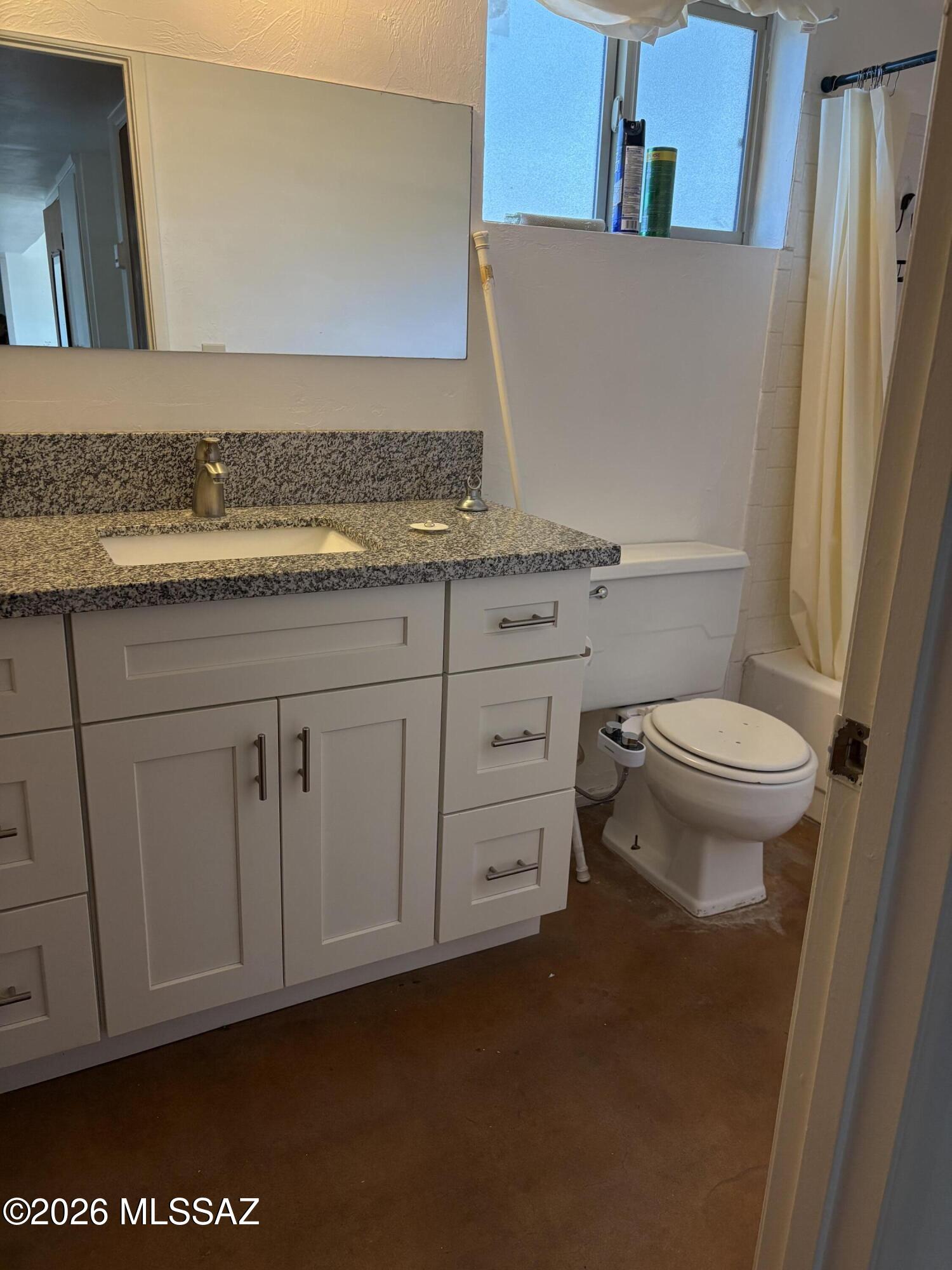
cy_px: 635
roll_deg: -2.6
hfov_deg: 53.1
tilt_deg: -17.3
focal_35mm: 26
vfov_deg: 67.3
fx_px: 953
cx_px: 476
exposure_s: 1/120
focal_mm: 5.96
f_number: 1.6
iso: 200
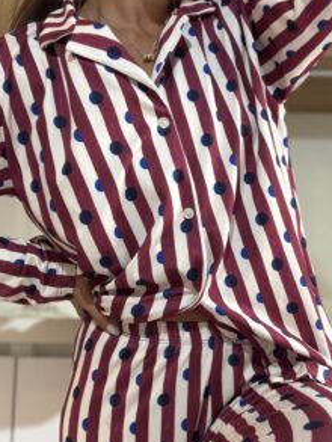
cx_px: 199
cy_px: 258
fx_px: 524
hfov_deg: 35.0
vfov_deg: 45.6
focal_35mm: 41
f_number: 1.9
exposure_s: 1/33
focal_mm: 2.71
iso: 250
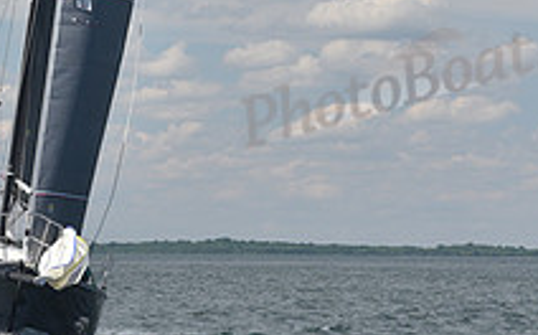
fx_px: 4291
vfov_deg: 4.4
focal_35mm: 293
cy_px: -272
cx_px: 110
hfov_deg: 7.2
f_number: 6.3
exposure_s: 1/800
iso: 320
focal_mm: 105
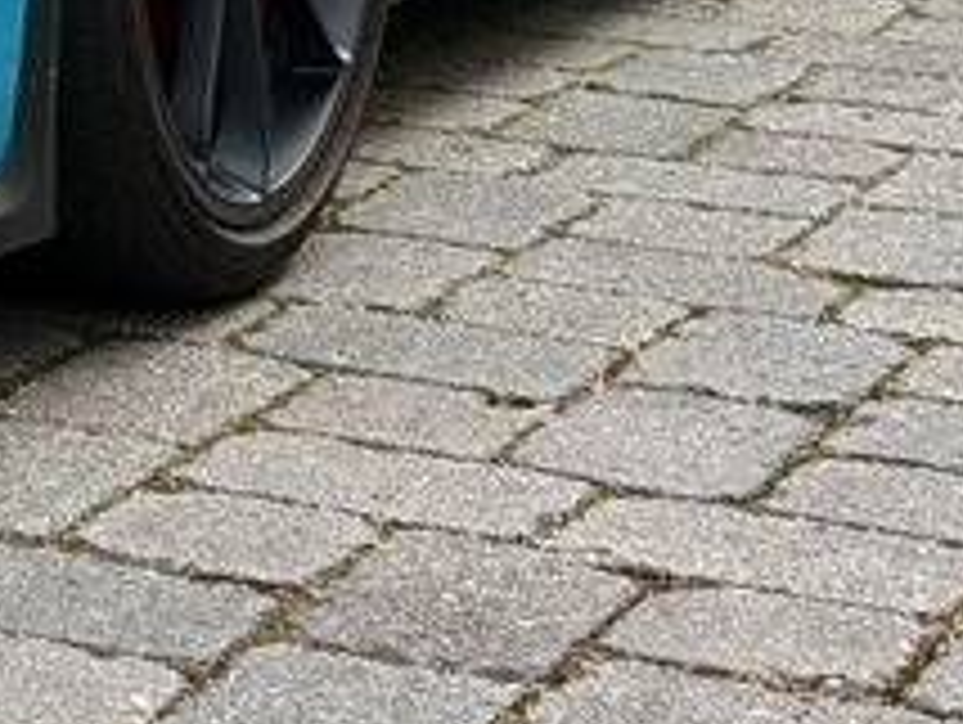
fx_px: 4790
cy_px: -517
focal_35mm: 172
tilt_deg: -5.5
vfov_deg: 8.4
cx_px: -536
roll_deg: -1.6
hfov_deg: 11.0
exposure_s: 1/2208
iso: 64
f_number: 1.78
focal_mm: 6.76
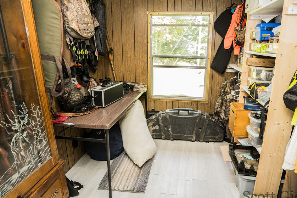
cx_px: 167
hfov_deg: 78.2
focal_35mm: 22
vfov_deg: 57.1
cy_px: 87
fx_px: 182
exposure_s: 1/80
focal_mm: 18
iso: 640
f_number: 3.5
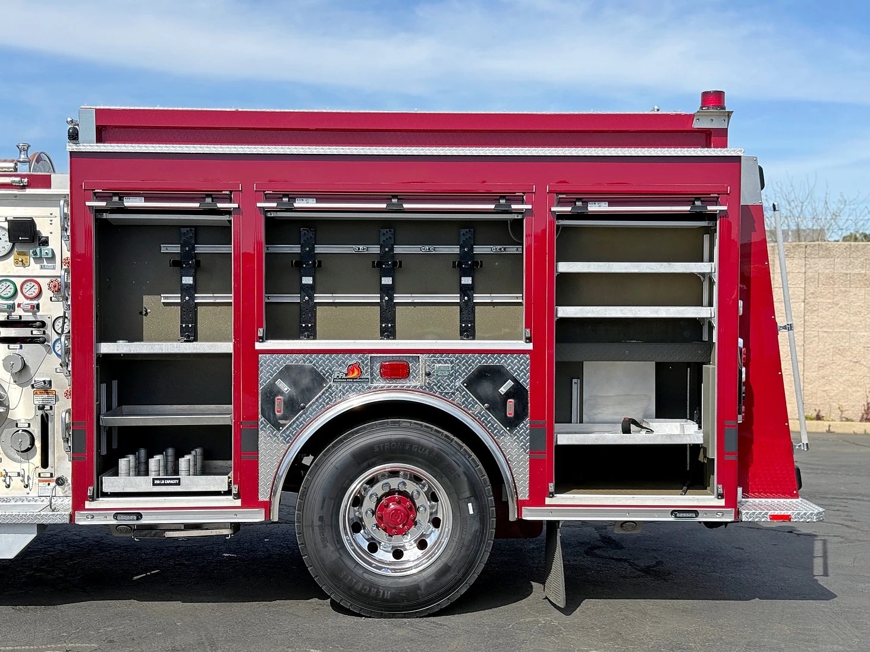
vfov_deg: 30.3
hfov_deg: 39.7
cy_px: 326
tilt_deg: -0.8
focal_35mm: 48
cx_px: 435
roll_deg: -0.2
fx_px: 1206
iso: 64
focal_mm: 6.76
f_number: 1.78
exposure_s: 1/3378
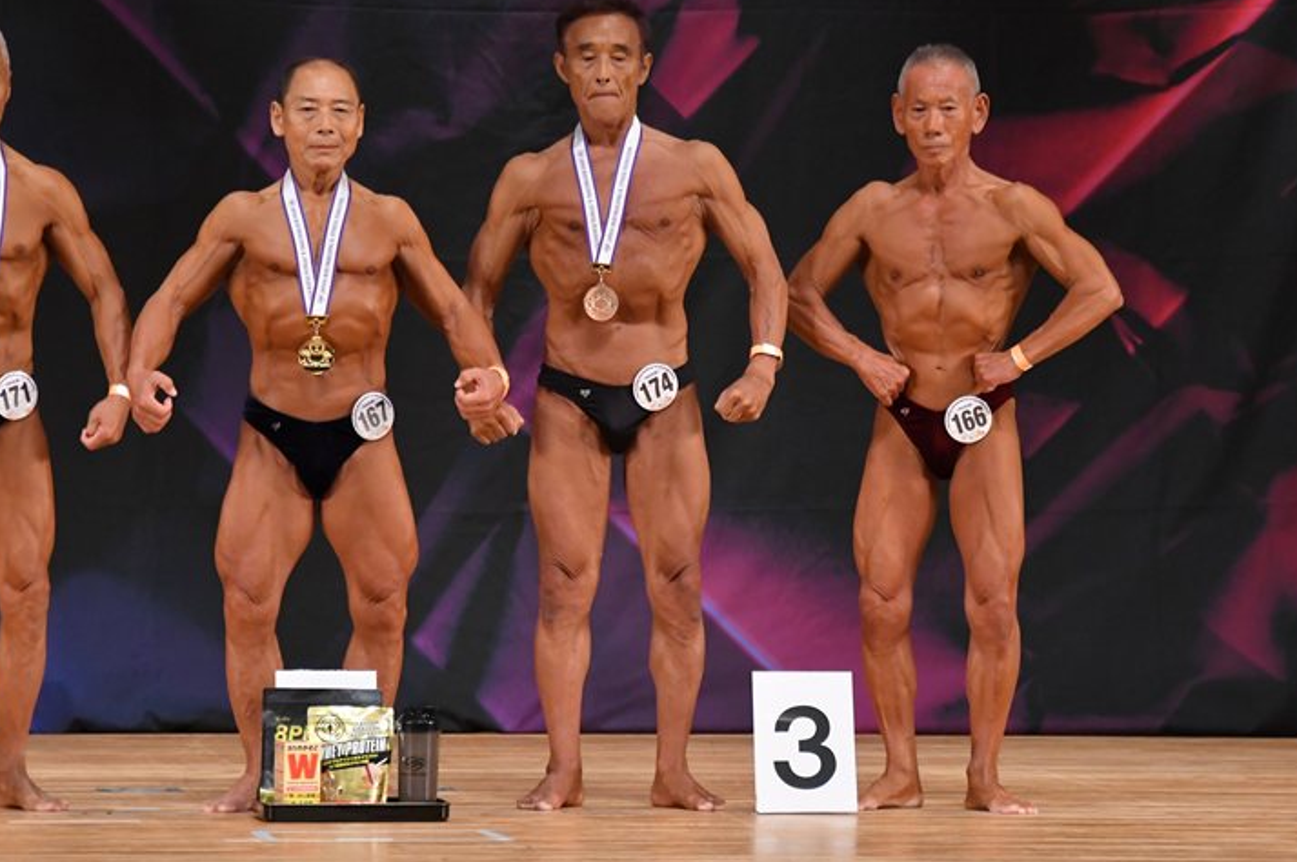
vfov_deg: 4.4
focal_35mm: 310
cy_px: 411
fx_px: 11158
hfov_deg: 6.7
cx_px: 661
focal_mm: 190
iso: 4000
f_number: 5.6
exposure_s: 1/400
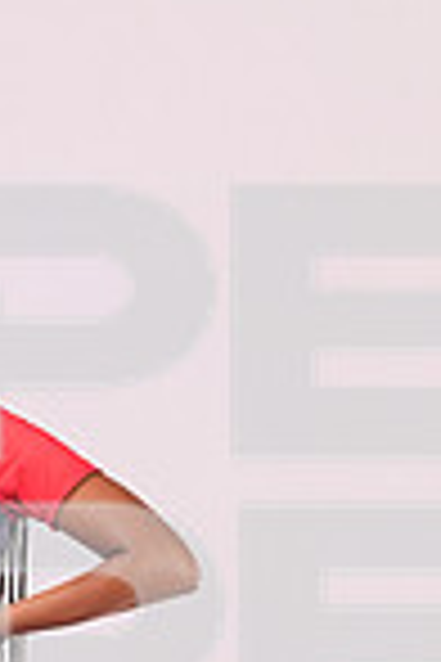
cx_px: -126
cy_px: 644
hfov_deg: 12.4
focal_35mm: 107
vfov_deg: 18.6
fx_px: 1966
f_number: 6.3
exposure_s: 1/100
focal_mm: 35
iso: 200
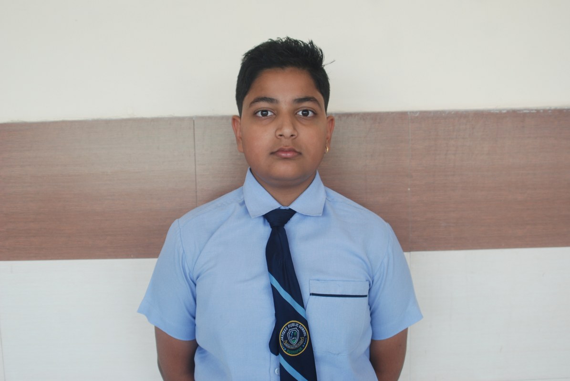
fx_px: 666
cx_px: 285
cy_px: 190
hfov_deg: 46.3
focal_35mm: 42
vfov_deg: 32.0
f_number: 4.5
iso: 200
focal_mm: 28
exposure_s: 1/80
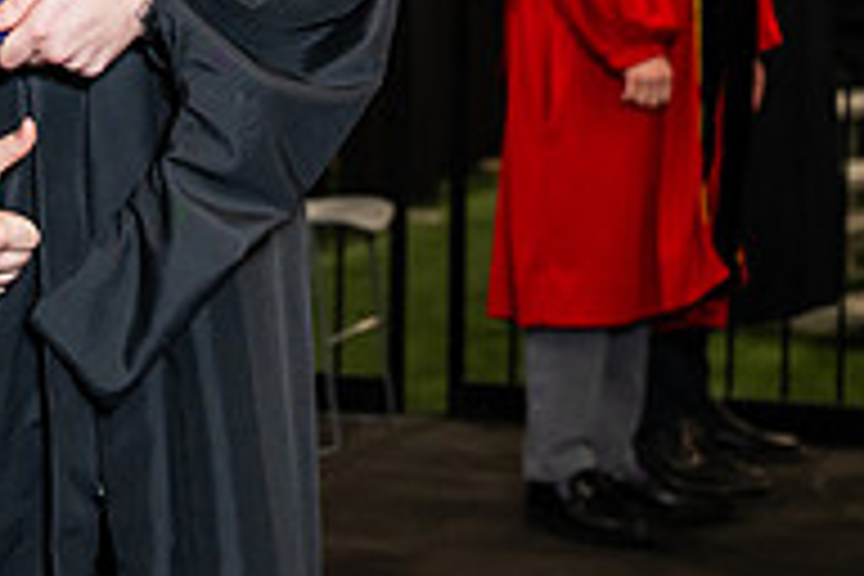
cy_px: -196
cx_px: -378
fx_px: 4920
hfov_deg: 9.8
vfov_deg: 6.6
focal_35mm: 205
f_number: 4.5
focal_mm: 68
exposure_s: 1/200
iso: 1250
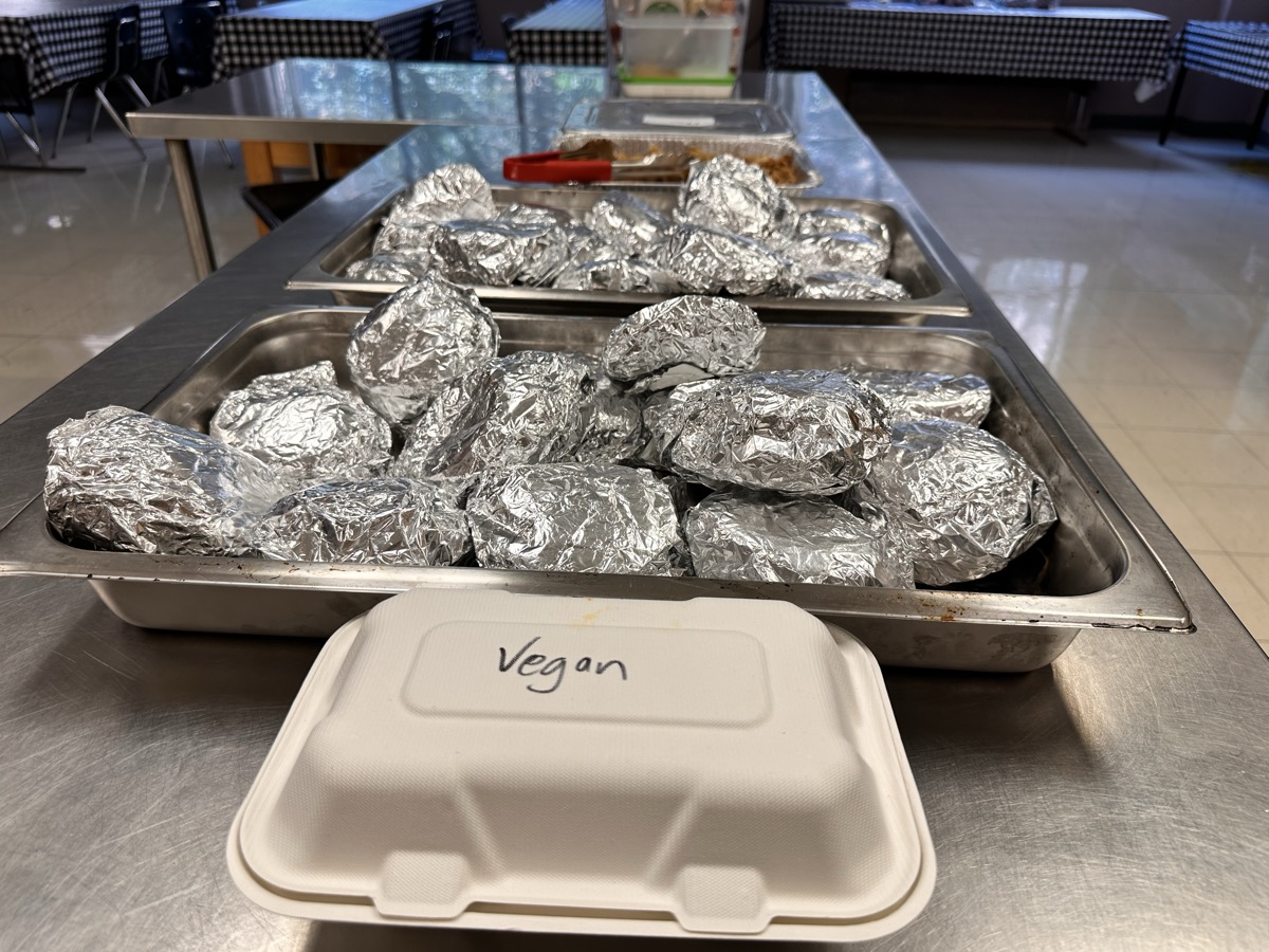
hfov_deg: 71.6
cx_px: 634
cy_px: 476
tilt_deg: -30.2
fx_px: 880
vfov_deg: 56.8
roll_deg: -1.7
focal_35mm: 24
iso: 64
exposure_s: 1/120
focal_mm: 6.86
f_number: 1.78
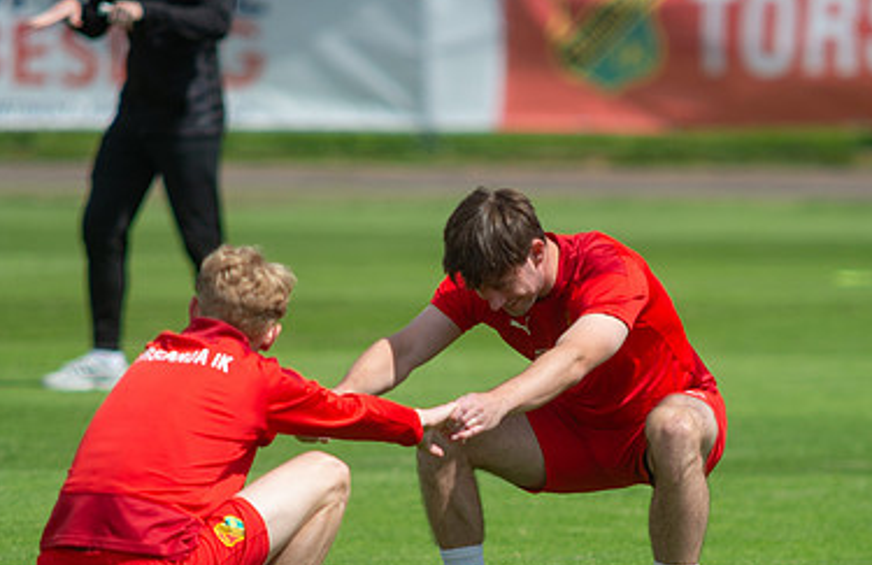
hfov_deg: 2.6
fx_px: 19139
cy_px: 474
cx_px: 541
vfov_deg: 1.7
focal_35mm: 797
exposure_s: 1/1600
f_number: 4
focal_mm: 420
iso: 125
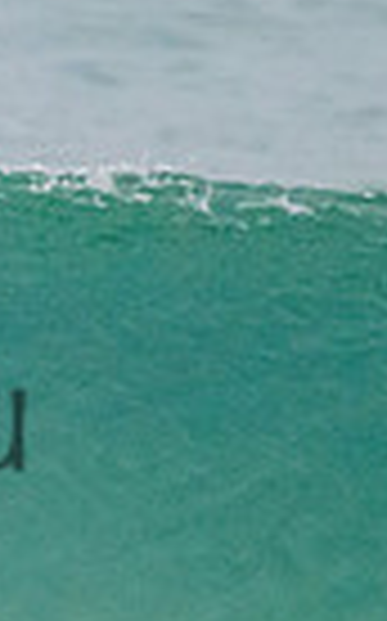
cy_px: 172
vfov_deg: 0.5
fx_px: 70804
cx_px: -539
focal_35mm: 4187
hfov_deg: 0.3
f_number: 11
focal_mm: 800
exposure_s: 1/2000
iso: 5600
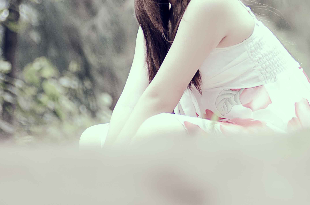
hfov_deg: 6.6
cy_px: 21
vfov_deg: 4.4
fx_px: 2655
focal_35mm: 309
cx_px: 339
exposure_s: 1/200
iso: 100
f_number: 2.8
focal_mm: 90
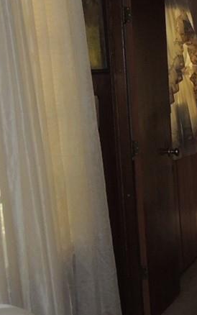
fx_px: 798
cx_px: 368
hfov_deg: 12.7
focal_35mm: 93
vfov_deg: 22.0
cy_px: 251
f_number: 3
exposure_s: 1/30
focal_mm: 4.3
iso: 200
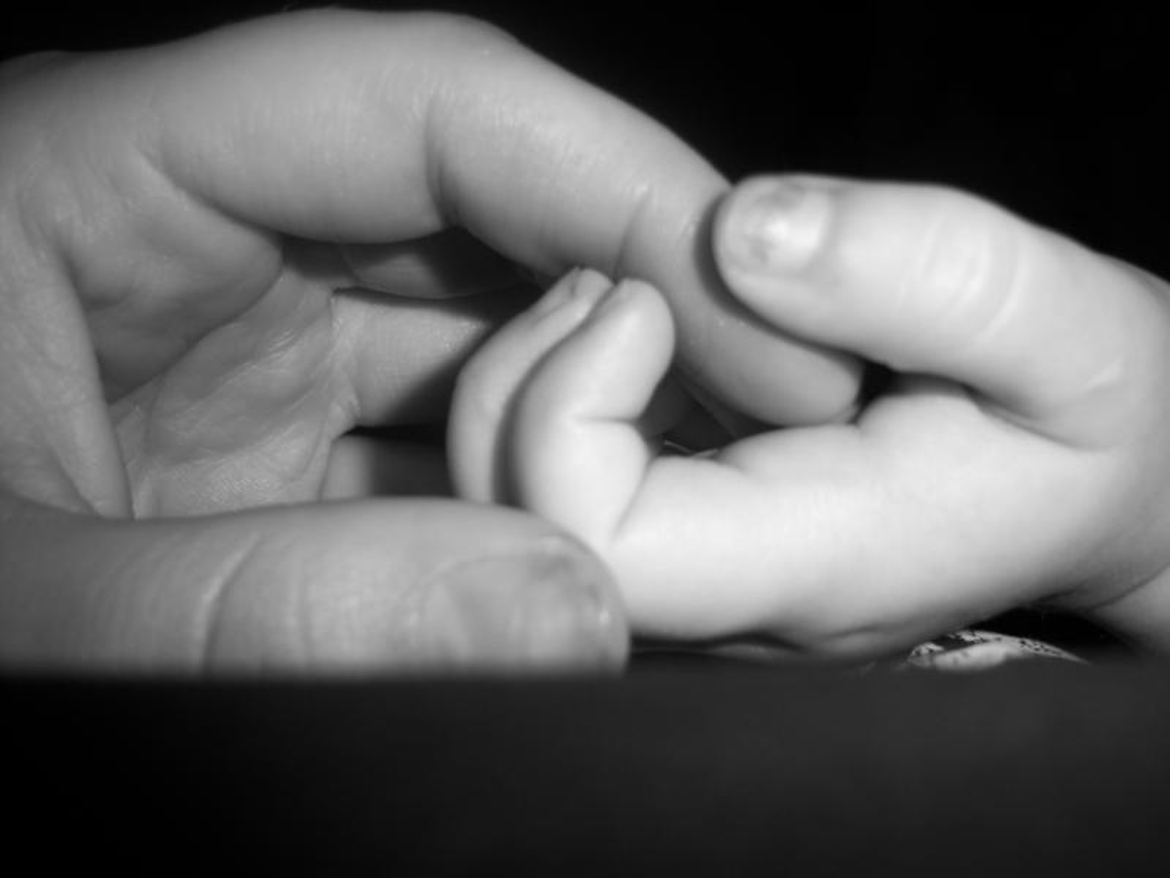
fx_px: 1217
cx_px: 585
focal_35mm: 36
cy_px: 439
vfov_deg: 39.7
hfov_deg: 51.4
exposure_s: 1/60
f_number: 2.8
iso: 80
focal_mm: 7.5
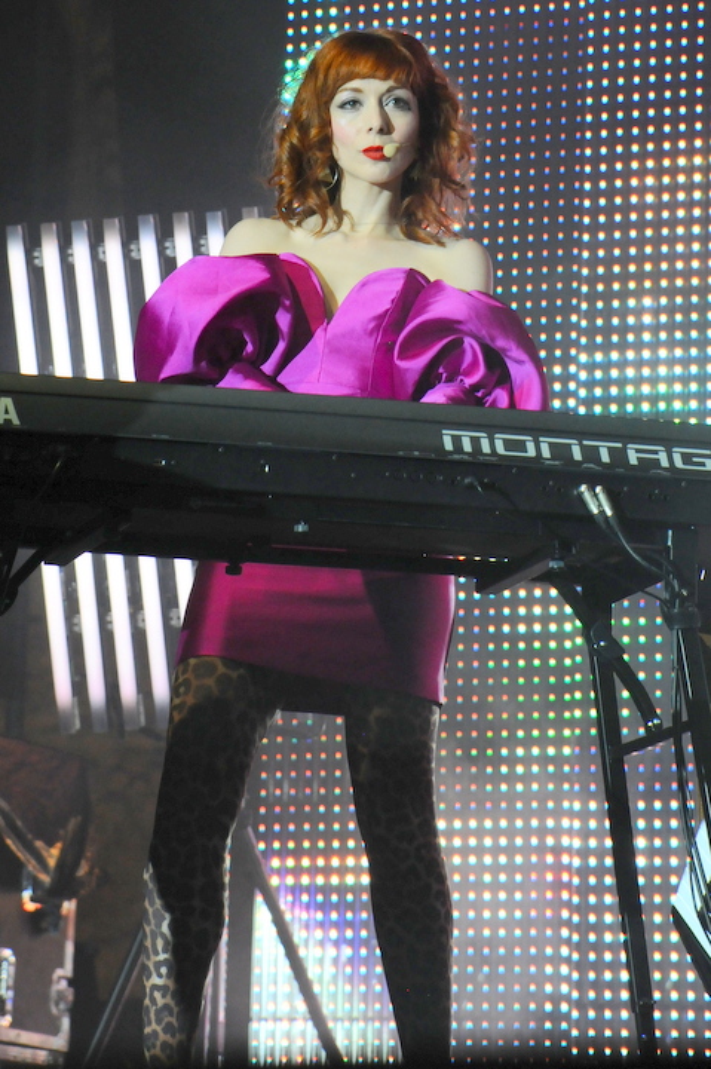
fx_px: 3560
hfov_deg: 11.4
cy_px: 534
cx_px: 356
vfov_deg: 17.1
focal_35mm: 120
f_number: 5.6
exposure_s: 1/160
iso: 1600
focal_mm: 120
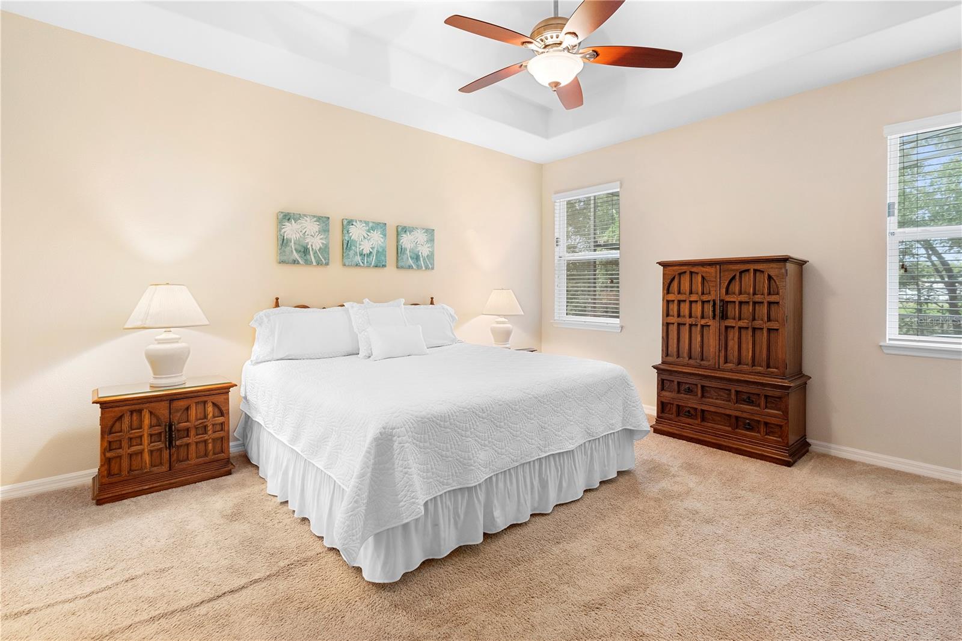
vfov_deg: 73.7
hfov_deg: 96.7
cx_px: 481
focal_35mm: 16
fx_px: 427
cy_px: 320
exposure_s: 1/3
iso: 800
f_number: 8
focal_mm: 16
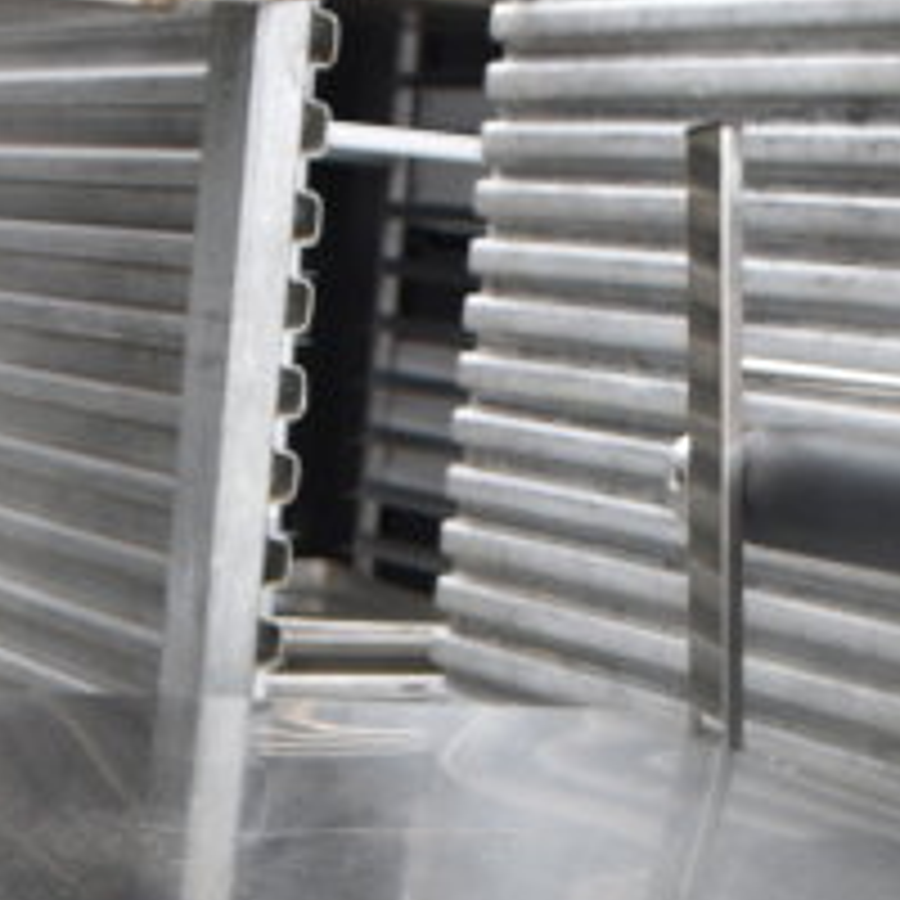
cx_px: 414
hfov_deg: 16.6
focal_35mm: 105
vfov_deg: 15.1
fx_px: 3089
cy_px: 1447
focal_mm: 18
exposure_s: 1/125
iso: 200
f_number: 5.6
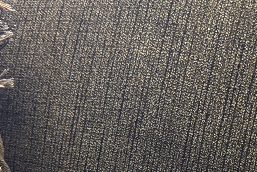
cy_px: 215
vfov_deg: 15.6
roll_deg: +2.2
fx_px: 600
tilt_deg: -29.9
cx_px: 249
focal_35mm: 84
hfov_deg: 23.3
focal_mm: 6.76
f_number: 1.78
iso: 1000
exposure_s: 1/30
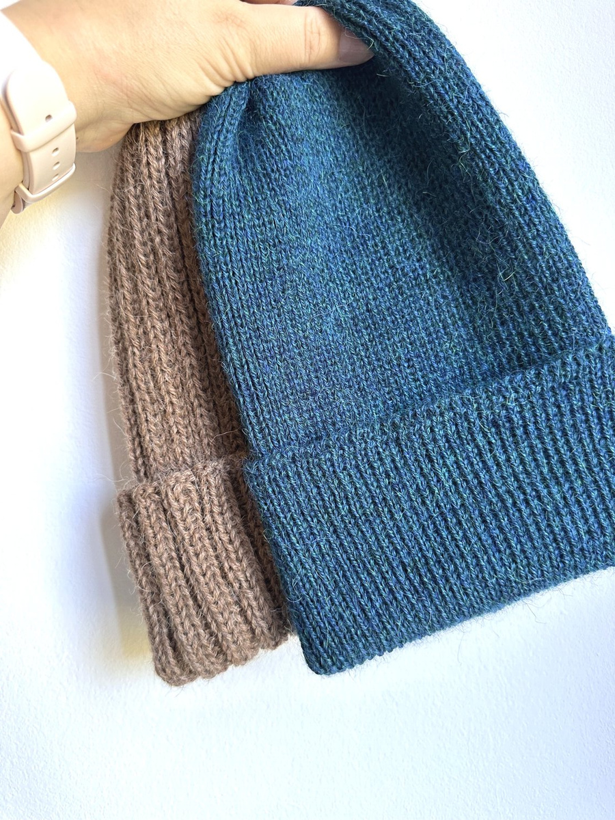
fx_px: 569
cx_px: 308
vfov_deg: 71.6
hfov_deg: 56.8
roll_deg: +6.6
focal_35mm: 24
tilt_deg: -5.9
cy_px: 410
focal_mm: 6.86
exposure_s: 1/81
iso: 250
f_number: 1.78
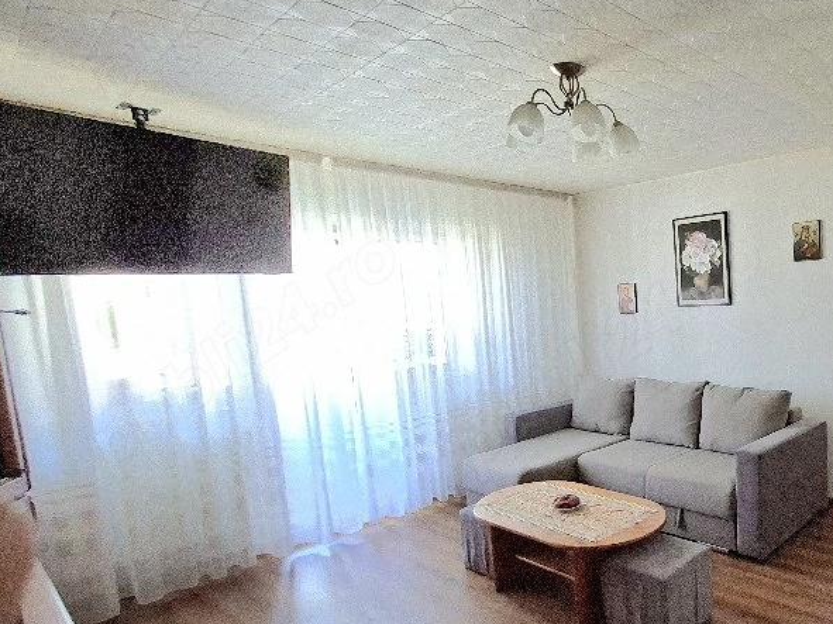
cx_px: 702
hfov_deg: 66.9
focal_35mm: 22
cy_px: 363
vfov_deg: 60.7
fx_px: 529
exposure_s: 1/24
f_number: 2.2
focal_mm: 1.74
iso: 250
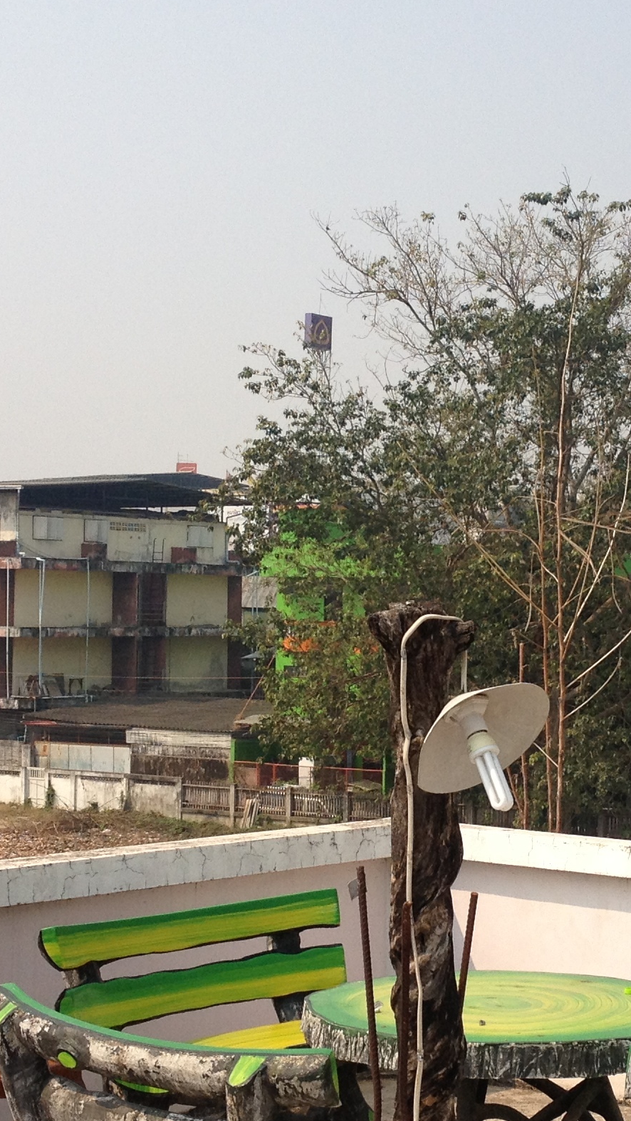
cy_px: 624
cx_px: 496
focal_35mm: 79
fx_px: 2350
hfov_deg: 15.2
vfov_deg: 26.8
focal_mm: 4.28
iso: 50
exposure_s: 1/1842
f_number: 2.4
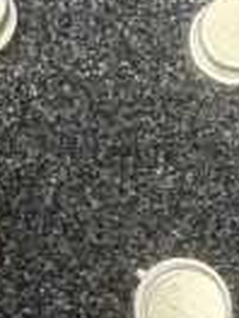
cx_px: 101
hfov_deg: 13.6
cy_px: 224
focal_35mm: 109
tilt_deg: -74.1
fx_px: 1003
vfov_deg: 18.0
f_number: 2.2
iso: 500
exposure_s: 1/60
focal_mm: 2.22
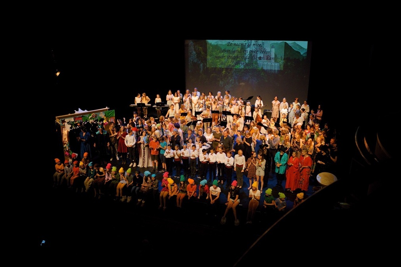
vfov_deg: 43.6
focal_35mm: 30
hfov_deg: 61.9
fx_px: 334
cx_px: 200
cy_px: 134
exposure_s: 1/160
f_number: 4.5
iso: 3200
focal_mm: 30
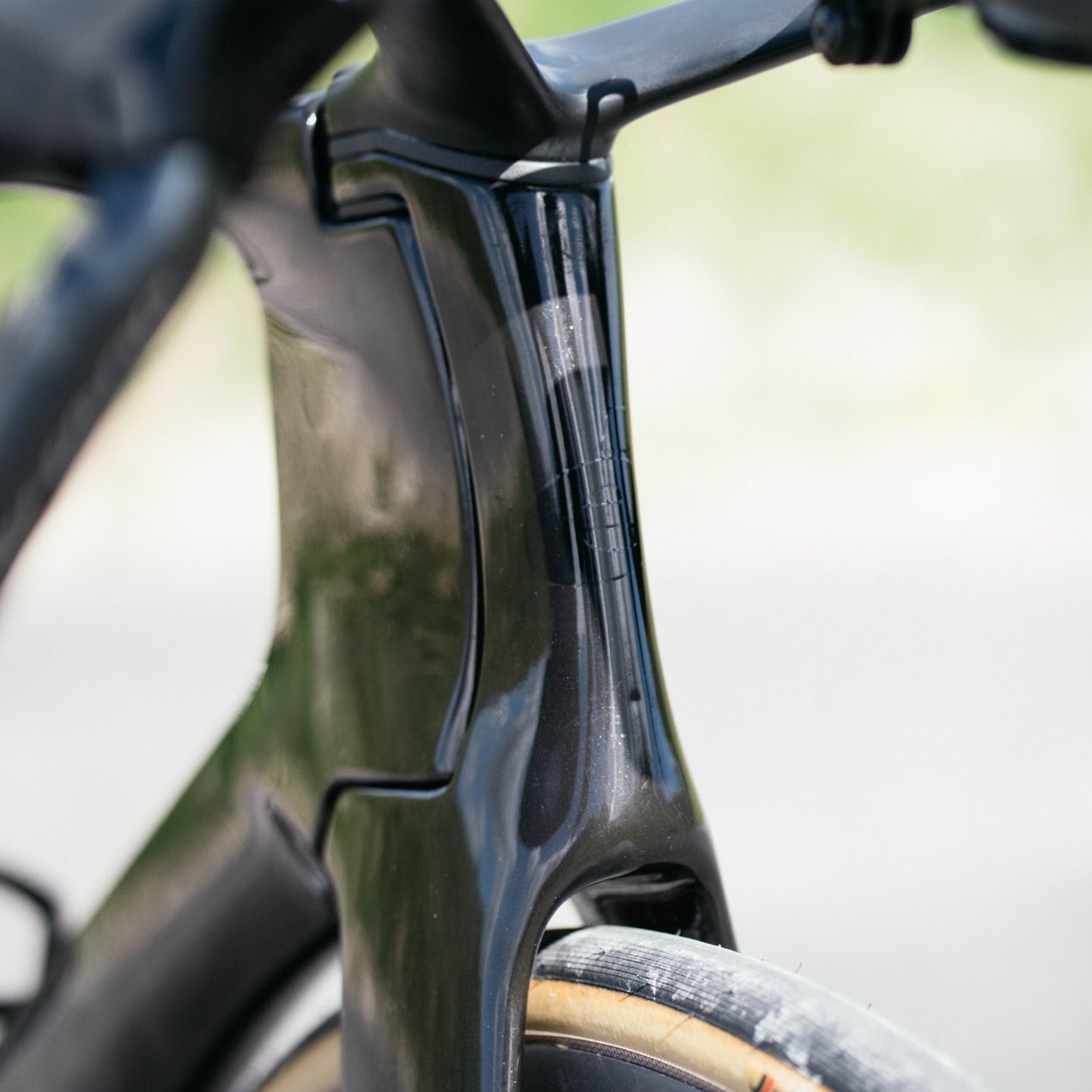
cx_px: 543
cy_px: 481
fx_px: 3890
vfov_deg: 16.0
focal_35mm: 109
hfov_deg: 16.0
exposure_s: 1/4000
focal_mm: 85
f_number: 3.2
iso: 400
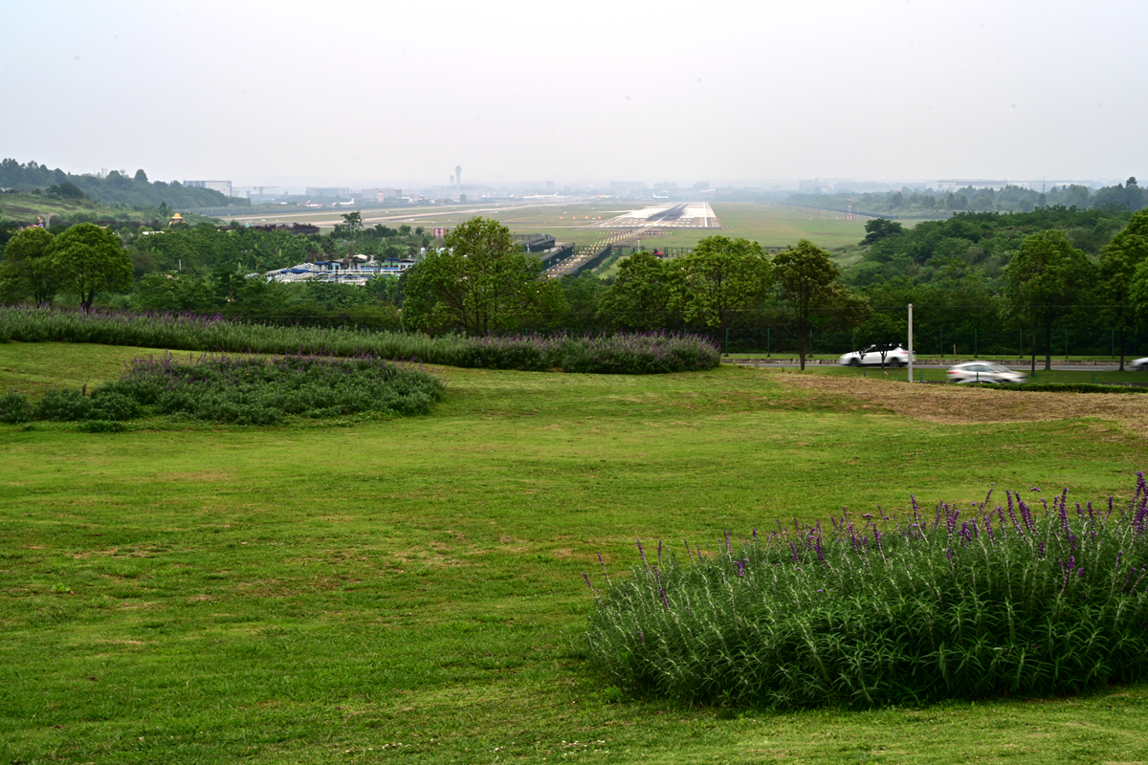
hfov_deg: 28.8
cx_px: 574
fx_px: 2232
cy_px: 382
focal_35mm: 70
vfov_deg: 19.5
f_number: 18
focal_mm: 70
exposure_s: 1/40
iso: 100
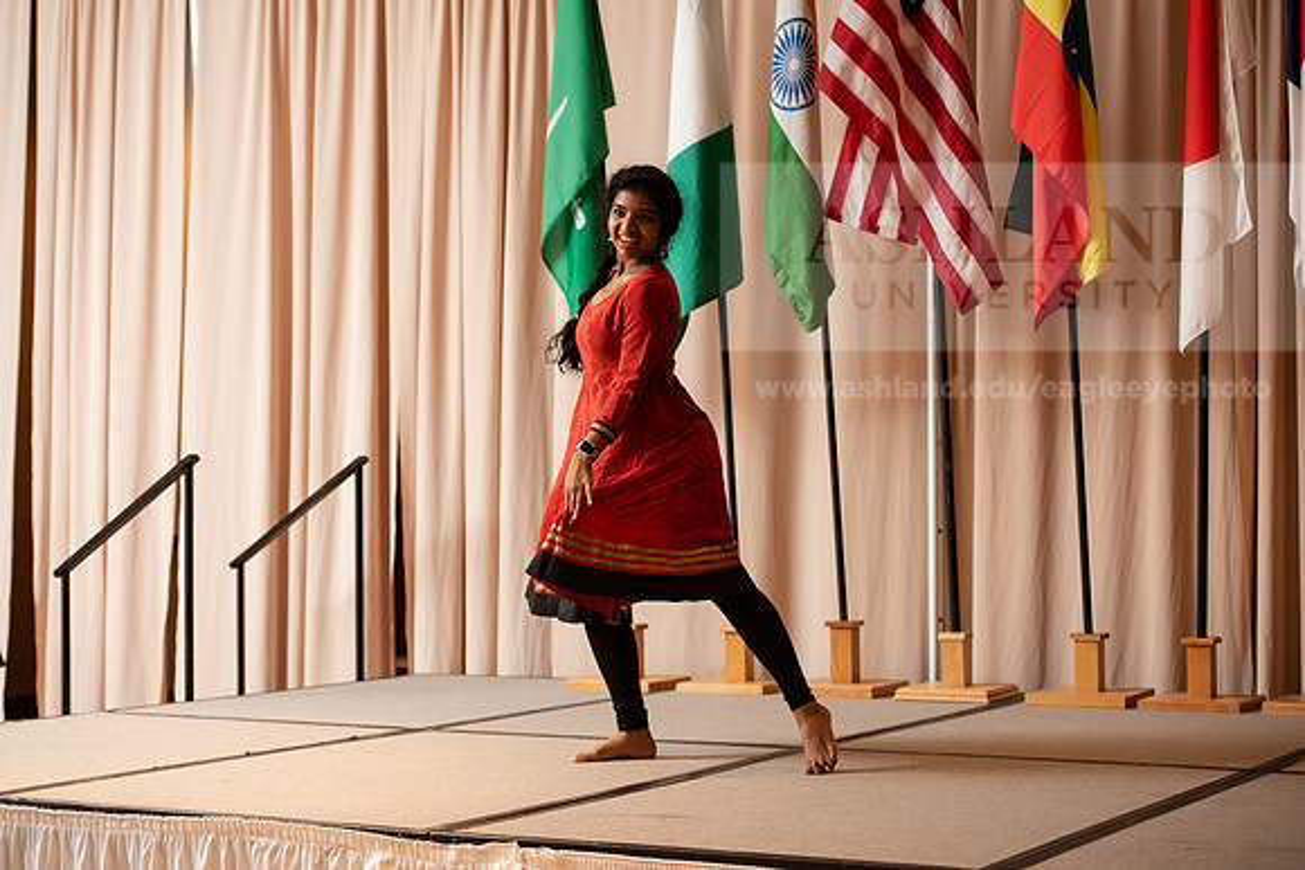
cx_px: 652
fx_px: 2538
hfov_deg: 28.8
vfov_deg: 19.5
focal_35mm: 70
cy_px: 435
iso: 2500
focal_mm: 70
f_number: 3.5
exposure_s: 1/160
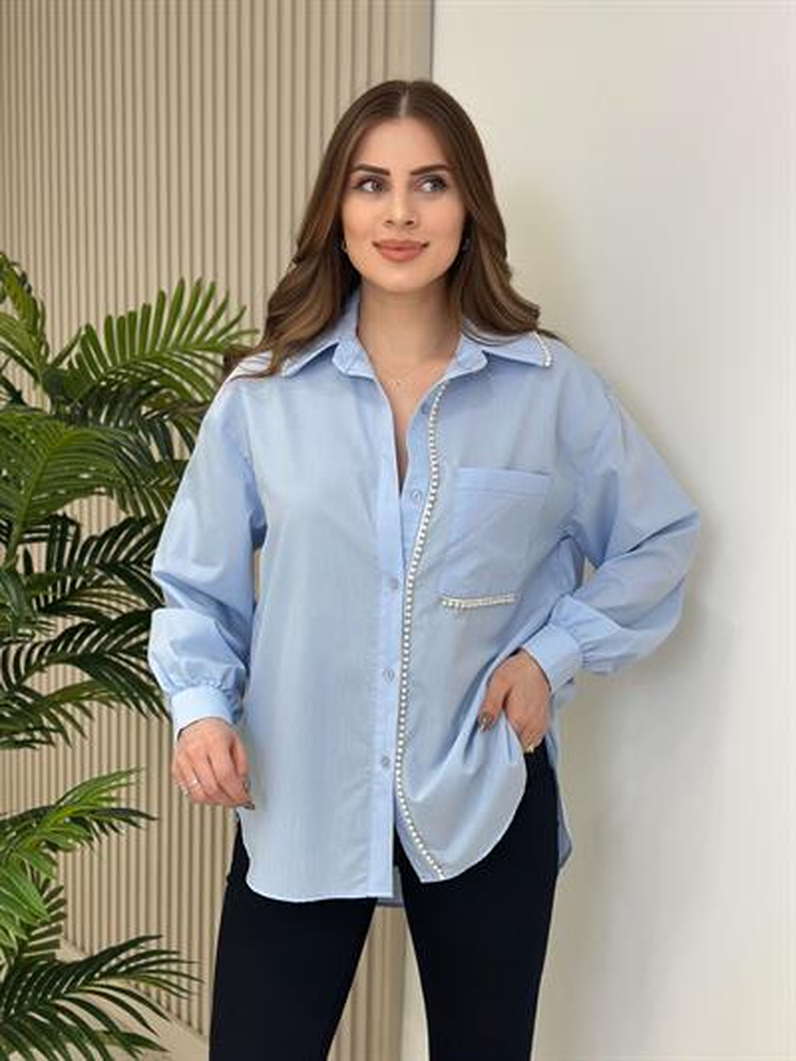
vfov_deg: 39.6
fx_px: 1471
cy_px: 530
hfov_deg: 30.3
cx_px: 398
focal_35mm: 48
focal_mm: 6.86
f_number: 1.78
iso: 64
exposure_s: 1/141
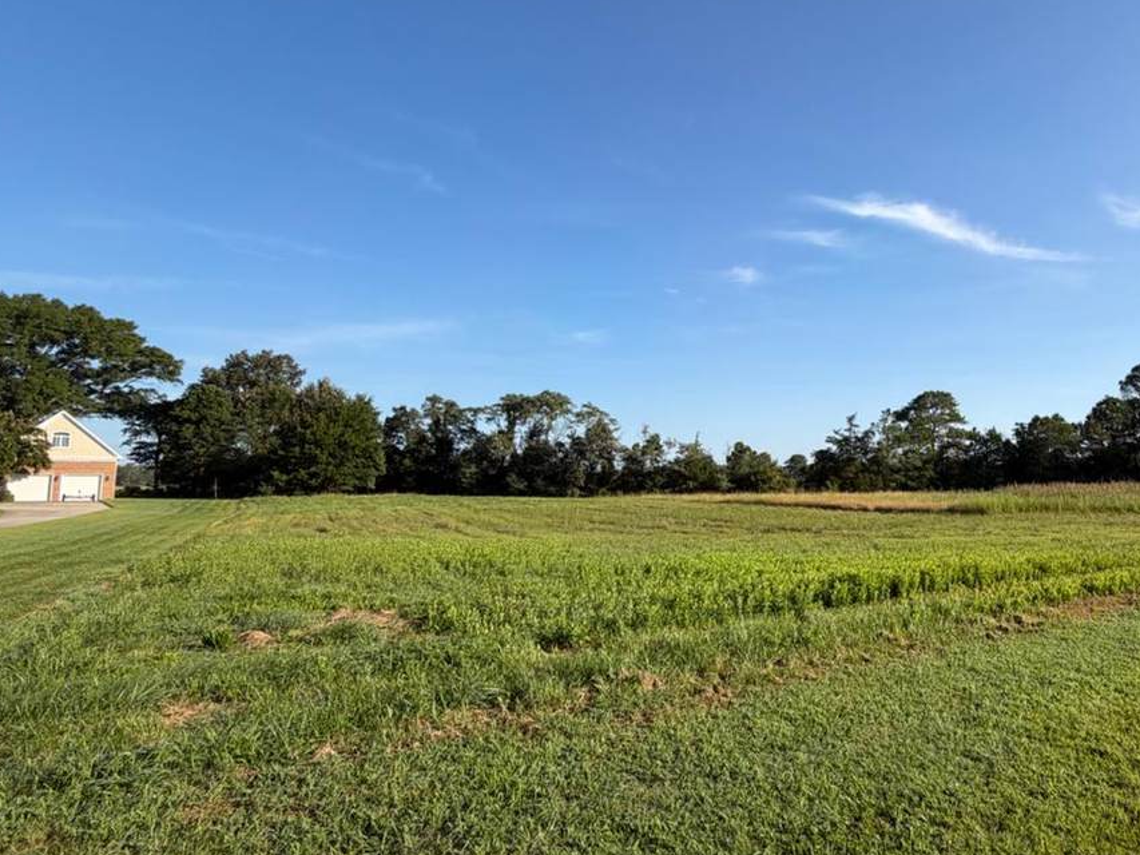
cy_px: 411
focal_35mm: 21
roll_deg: +0.2
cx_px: 760
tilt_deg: +5.7
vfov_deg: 63.4
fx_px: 692
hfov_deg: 76.5
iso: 25
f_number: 2.2
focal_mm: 2.22
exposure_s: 1/770
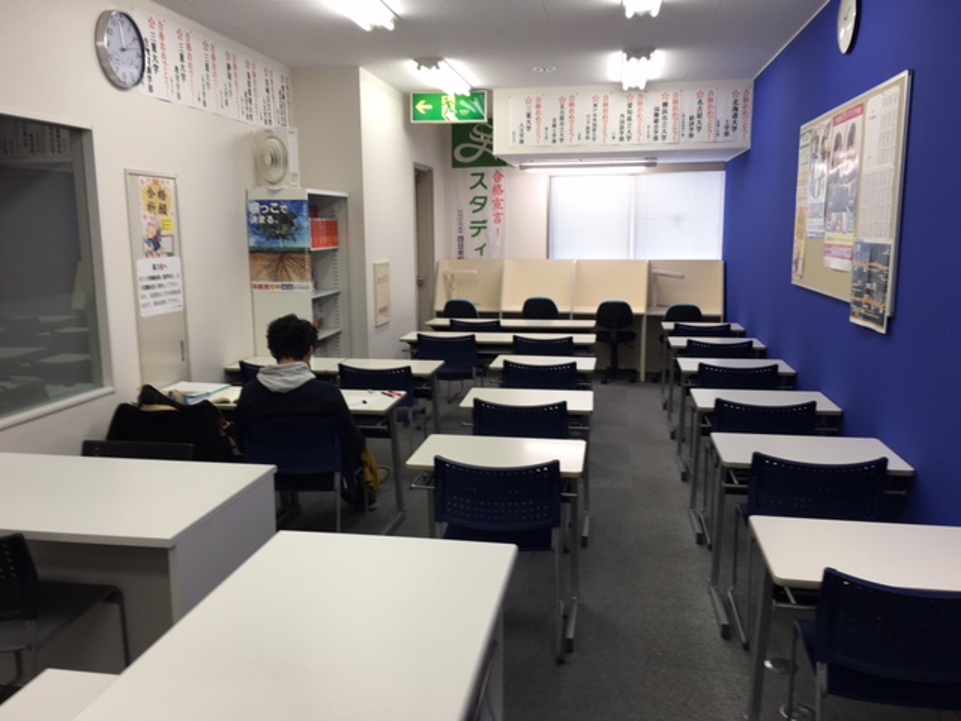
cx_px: 480
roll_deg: +0.6
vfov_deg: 48.2
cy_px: 360
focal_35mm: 29
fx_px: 805
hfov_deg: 61.7
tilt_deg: -8.3
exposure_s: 1/30
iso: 25
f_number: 2.2
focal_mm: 4.15
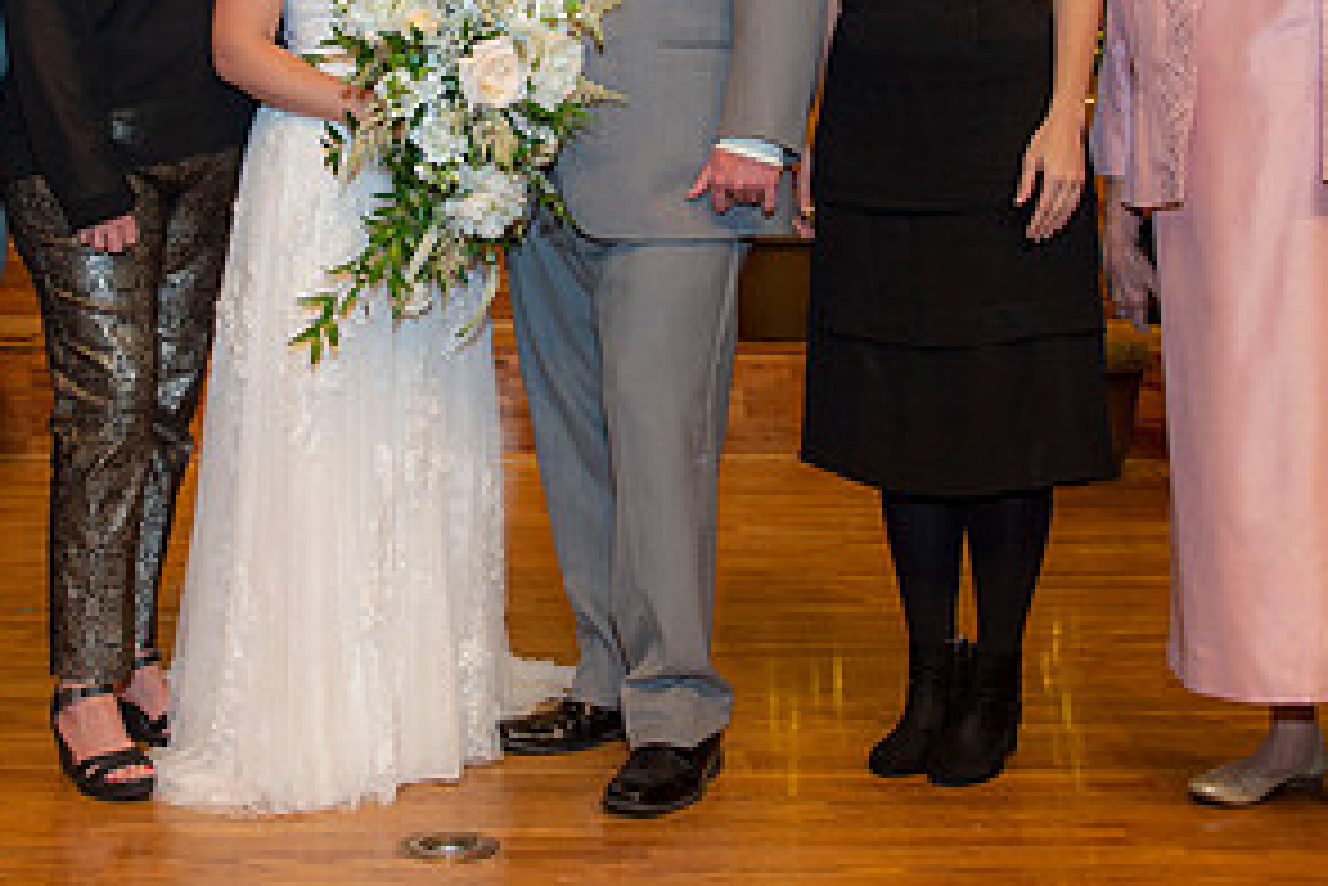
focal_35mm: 55
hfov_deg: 36.0
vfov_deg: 24.2
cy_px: 157
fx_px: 2030
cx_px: 486
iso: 800
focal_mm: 28
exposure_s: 1/200
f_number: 3.5
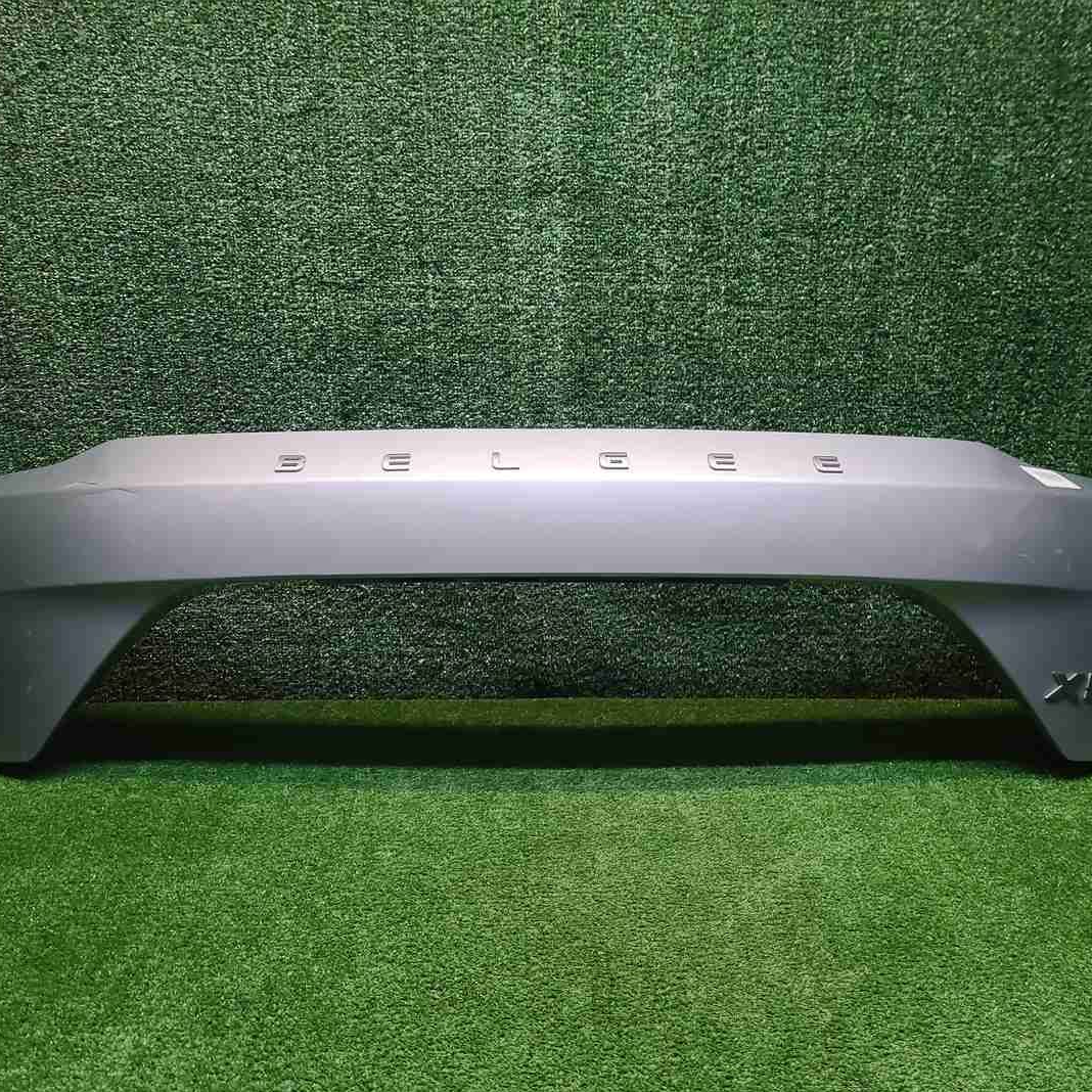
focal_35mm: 31
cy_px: 551
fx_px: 1106
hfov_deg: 52.5
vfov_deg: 52.5
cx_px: 511
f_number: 1.8
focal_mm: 5.4
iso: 76
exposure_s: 1/50
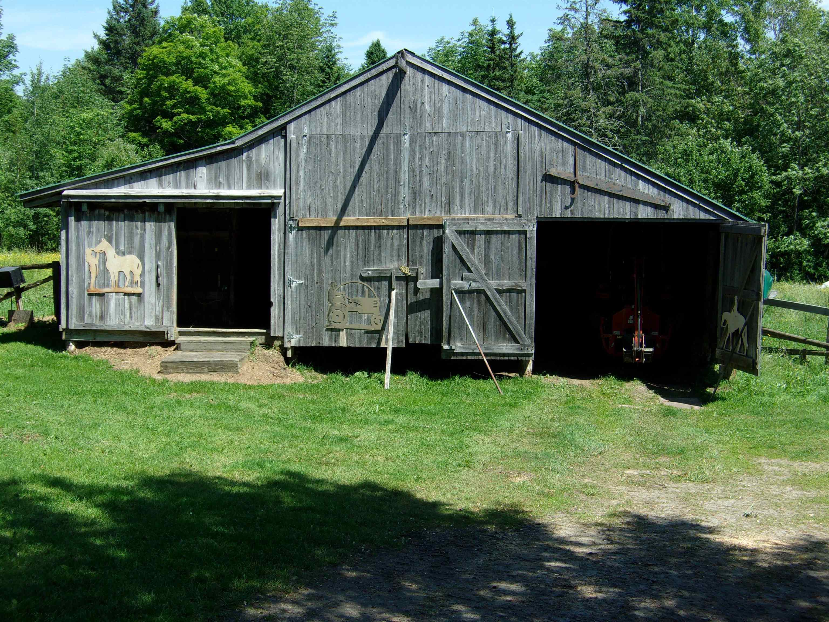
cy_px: 311
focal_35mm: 53
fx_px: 1269
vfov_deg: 27.5
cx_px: 414
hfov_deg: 36.2
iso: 80
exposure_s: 1/400
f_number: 4.2
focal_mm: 9.4
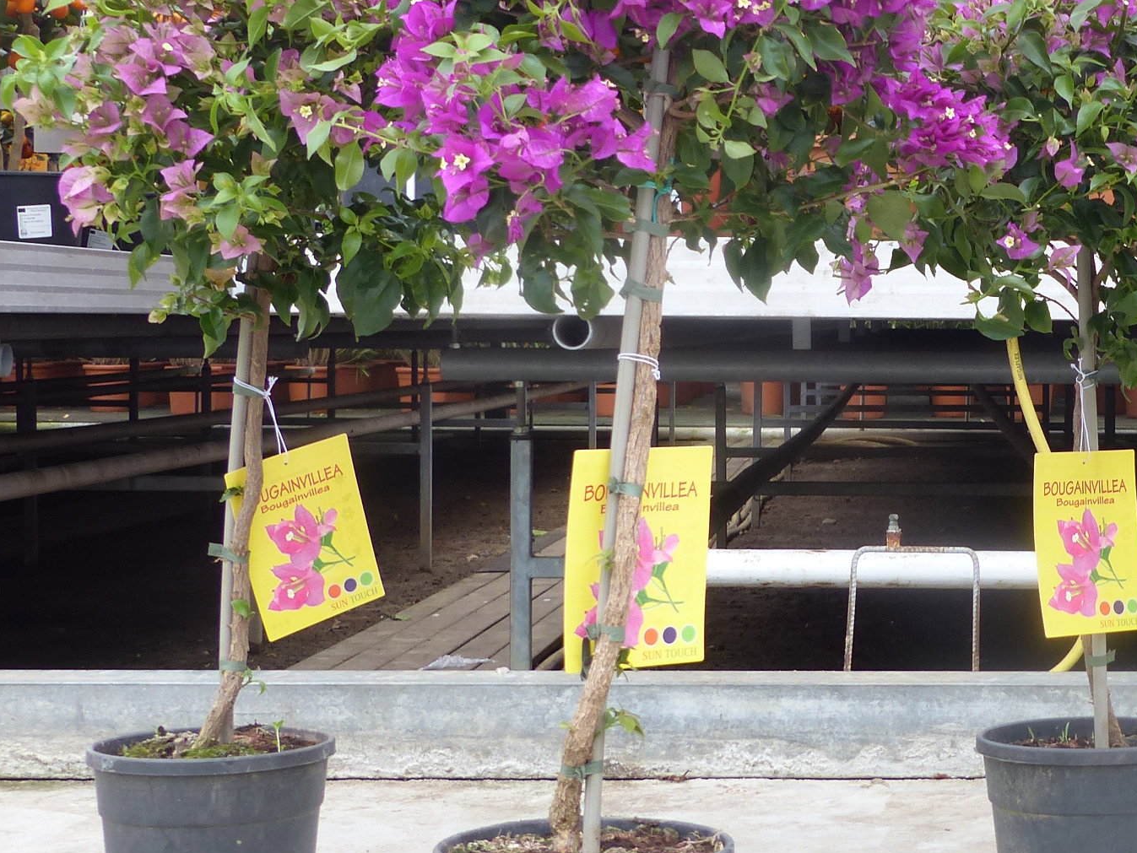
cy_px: 324
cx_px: 997
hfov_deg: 25.0
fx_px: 2497
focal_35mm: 76
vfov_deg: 19.4
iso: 100
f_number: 2.8
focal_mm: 7.1
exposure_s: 1/60
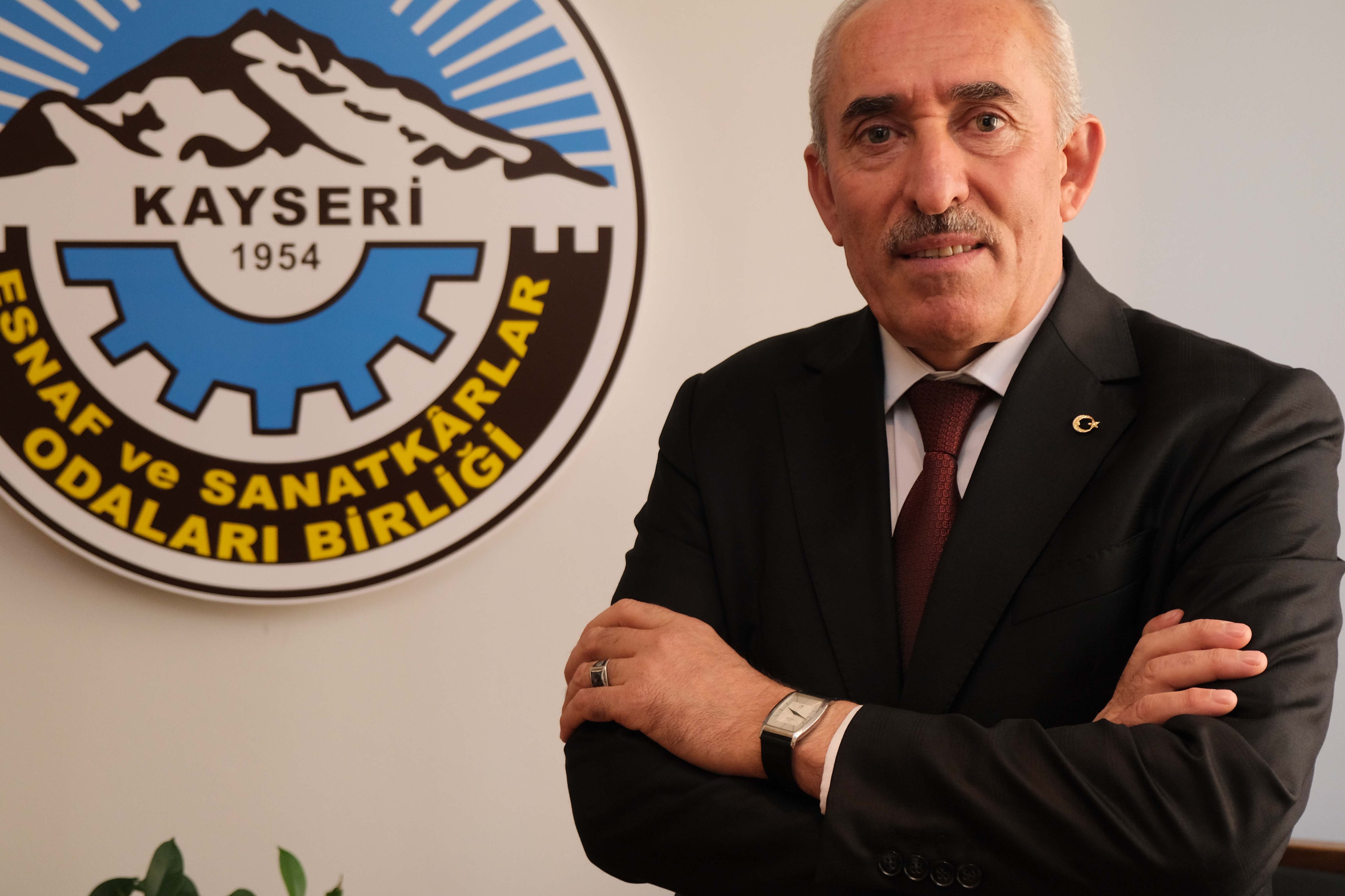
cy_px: 385
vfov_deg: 26.0
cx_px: 602
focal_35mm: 52
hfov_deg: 38.1
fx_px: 1943
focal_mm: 28.9
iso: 640
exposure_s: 1/100
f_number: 3.2
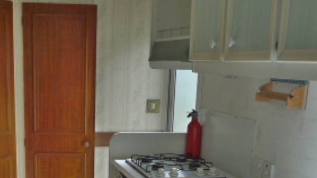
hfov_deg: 36.4
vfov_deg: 19.8
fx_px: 479
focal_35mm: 57
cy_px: 216
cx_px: 115
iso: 400
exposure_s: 1/400
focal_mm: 5.1
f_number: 2.8
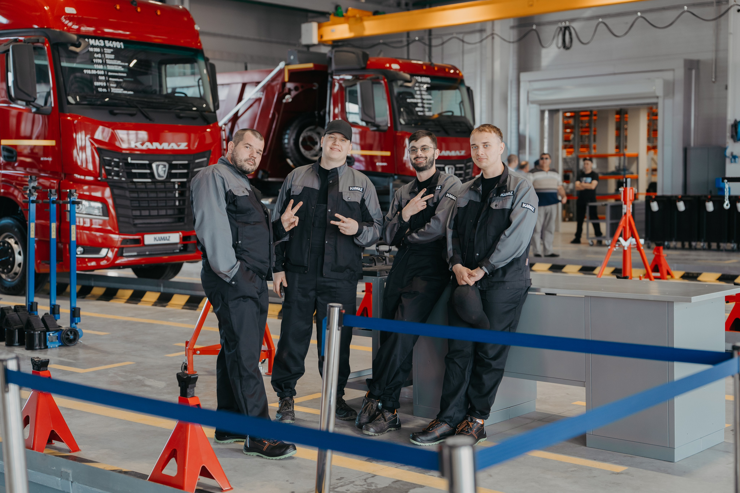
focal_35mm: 54
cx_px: 370
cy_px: 246
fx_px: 1110
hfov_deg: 36.9
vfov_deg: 25.1
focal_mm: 54
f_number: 2.5
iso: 160
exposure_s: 1/160
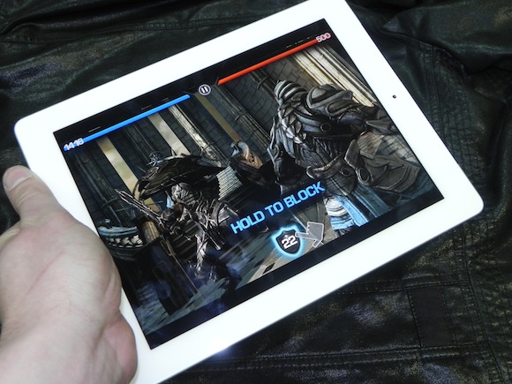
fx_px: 547
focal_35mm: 37
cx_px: 256
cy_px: 192
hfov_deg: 50.1
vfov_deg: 38.7
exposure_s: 1/30
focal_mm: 6.6
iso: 200
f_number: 3.2
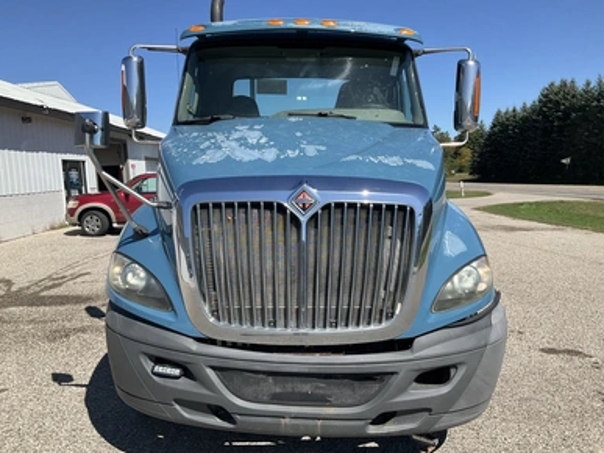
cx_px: 303
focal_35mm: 30
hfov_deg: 60.0
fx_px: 523
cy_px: 228
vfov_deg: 46.8
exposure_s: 1/1730
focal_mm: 3
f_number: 1.8
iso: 25
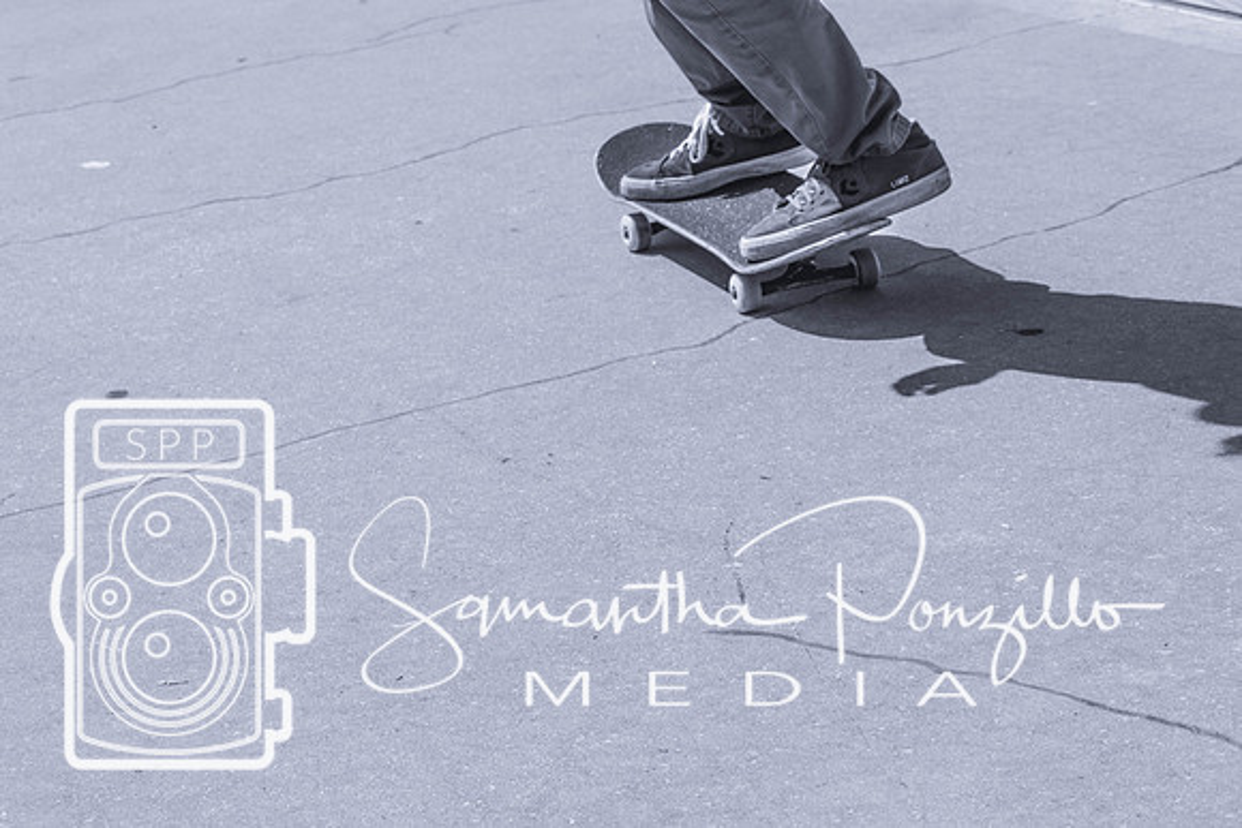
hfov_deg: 19.5
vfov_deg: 13.0
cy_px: 414
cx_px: 621
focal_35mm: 105
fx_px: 3623
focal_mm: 70
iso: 200
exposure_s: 1/1000
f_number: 8
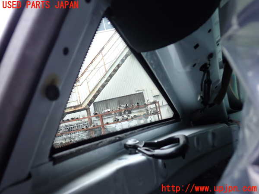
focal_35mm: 30
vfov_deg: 46.8
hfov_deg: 60.0
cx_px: 130
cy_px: 97
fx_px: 224
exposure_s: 1/250
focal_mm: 5.4
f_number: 2.3
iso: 250
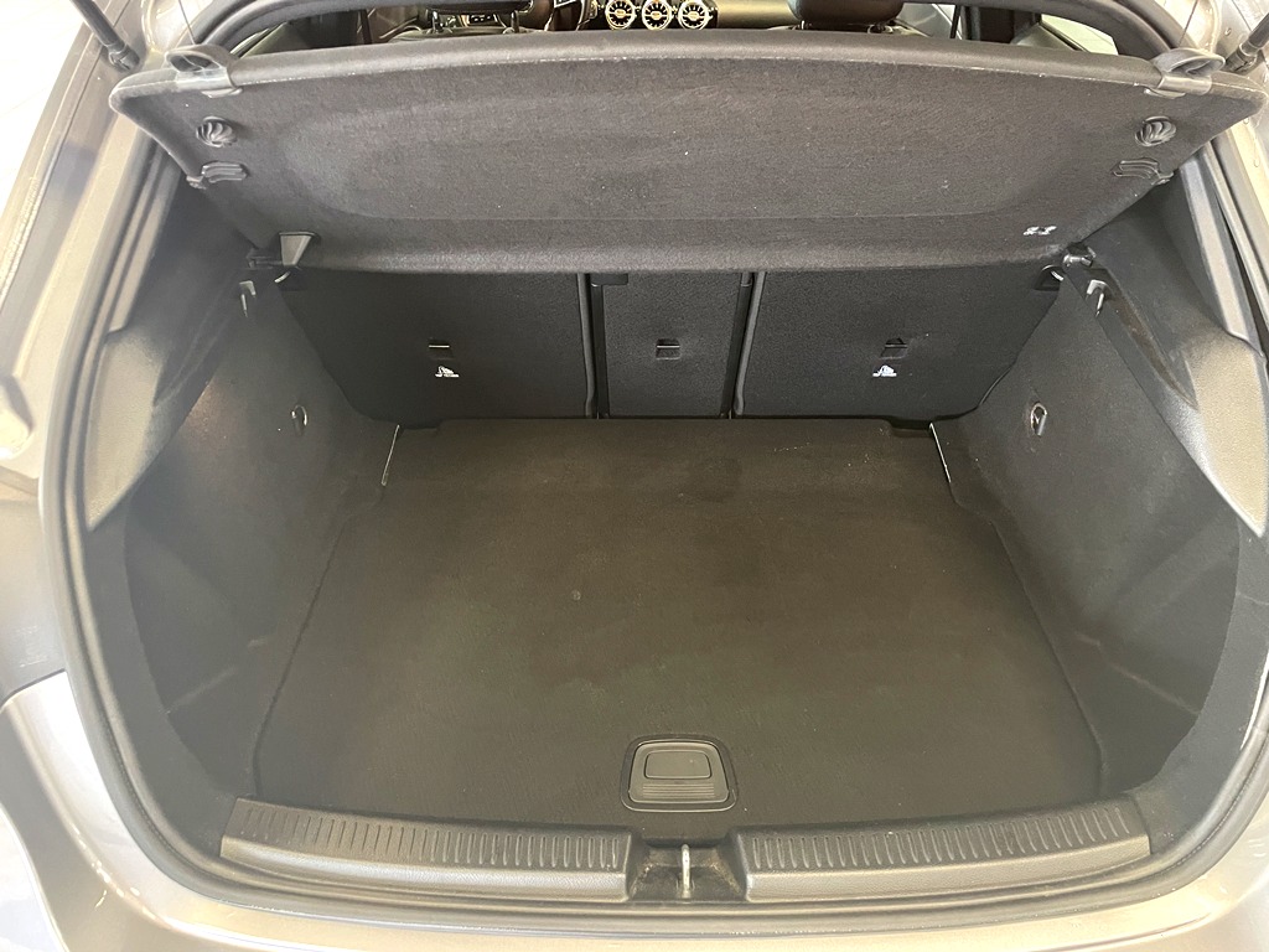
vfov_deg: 53.1
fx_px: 953
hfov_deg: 67.3
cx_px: 634
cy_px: 476
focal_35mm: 26
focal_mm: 4.2
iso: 640
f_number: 1.6
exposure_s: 1/36
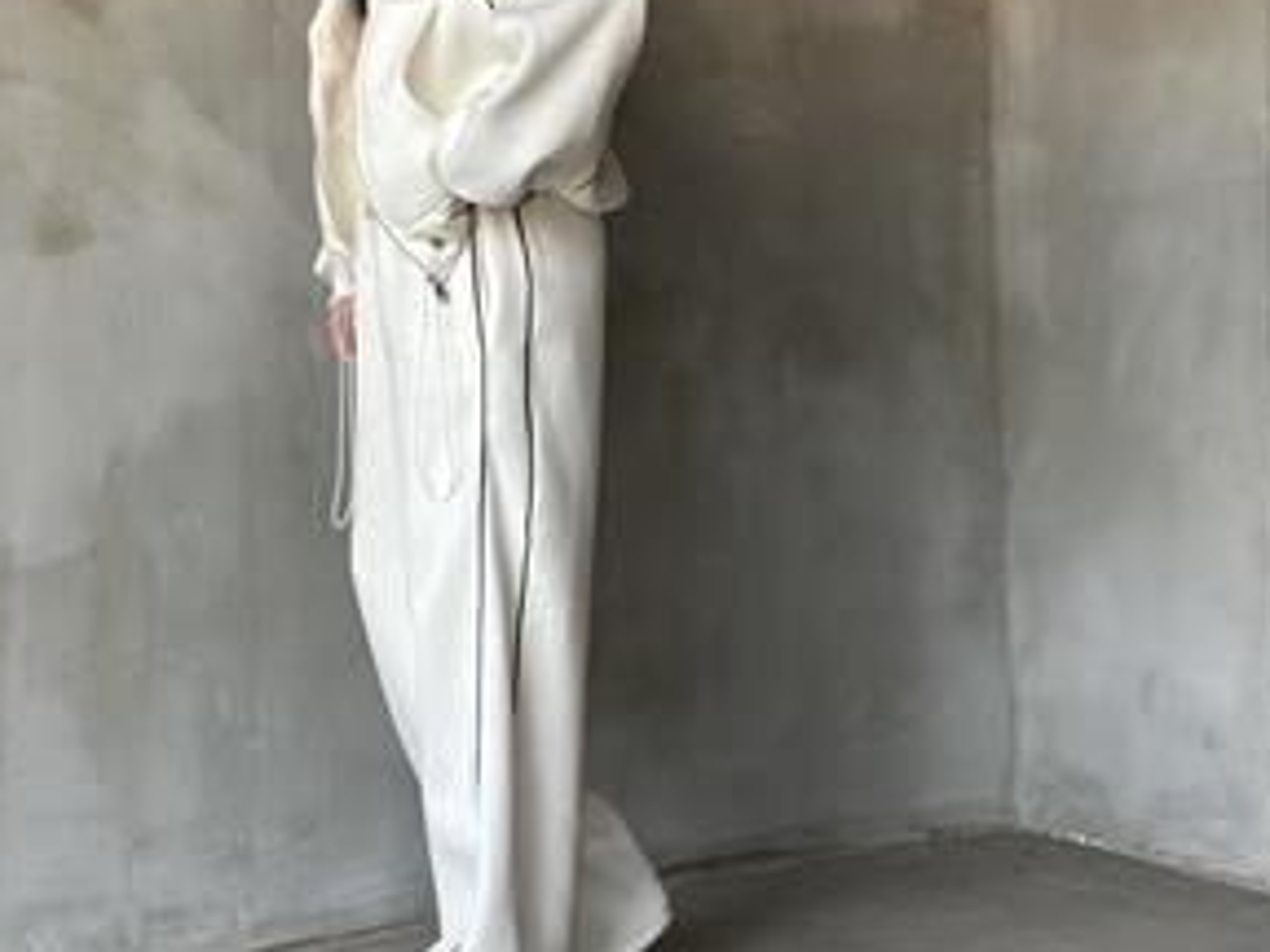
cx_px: 591
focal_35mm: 71
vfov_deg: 20.5
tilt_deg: +1.8
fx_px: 2605
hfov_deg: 27.4
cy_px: 172
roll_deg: -0.7
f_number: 1.78
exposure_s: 1/60
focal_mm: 6.86
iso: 200
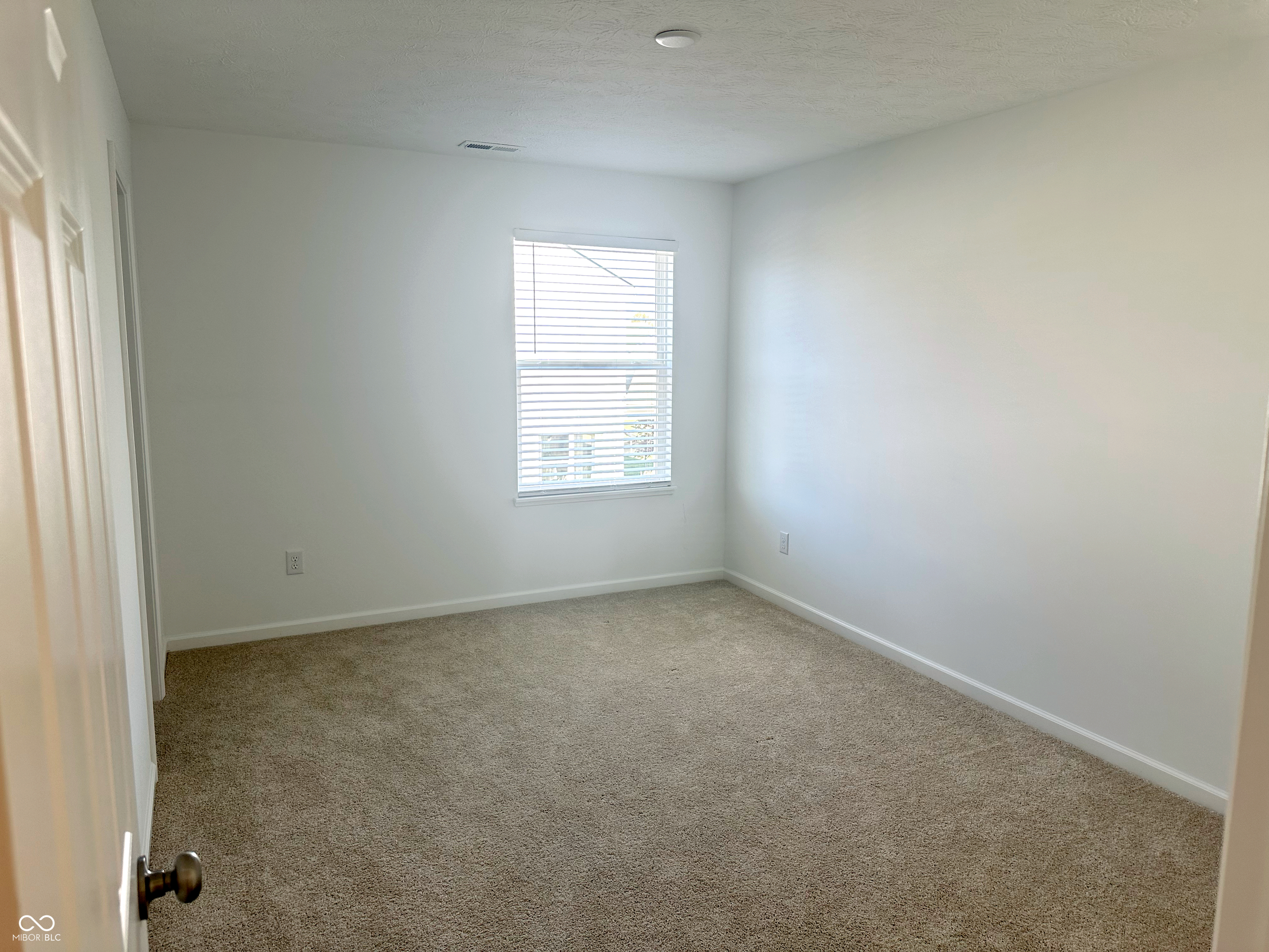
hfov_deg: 71.6
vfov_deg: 56.8
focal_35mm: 24
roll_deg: -0.3
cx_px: 634
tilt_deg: -8.4
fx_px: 880
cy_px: 476
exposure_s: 1/195
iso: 80
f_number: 1.78
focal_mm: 6.86
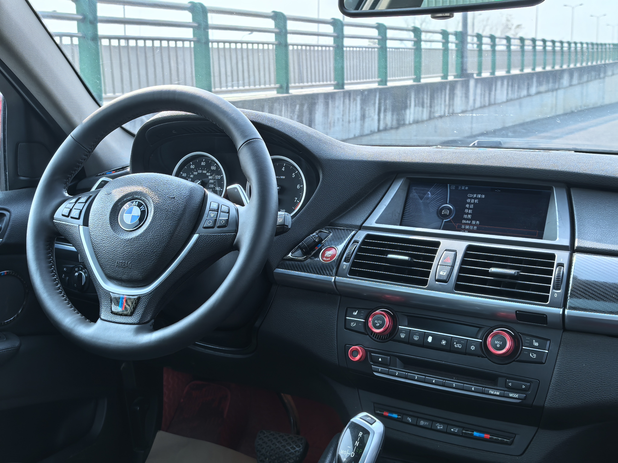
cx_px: 309
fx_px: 803
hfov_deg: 42.1
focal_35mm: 45
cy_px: 232
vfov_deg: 32.2
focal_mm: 6.98
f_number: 2
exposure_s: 1/171
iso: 50
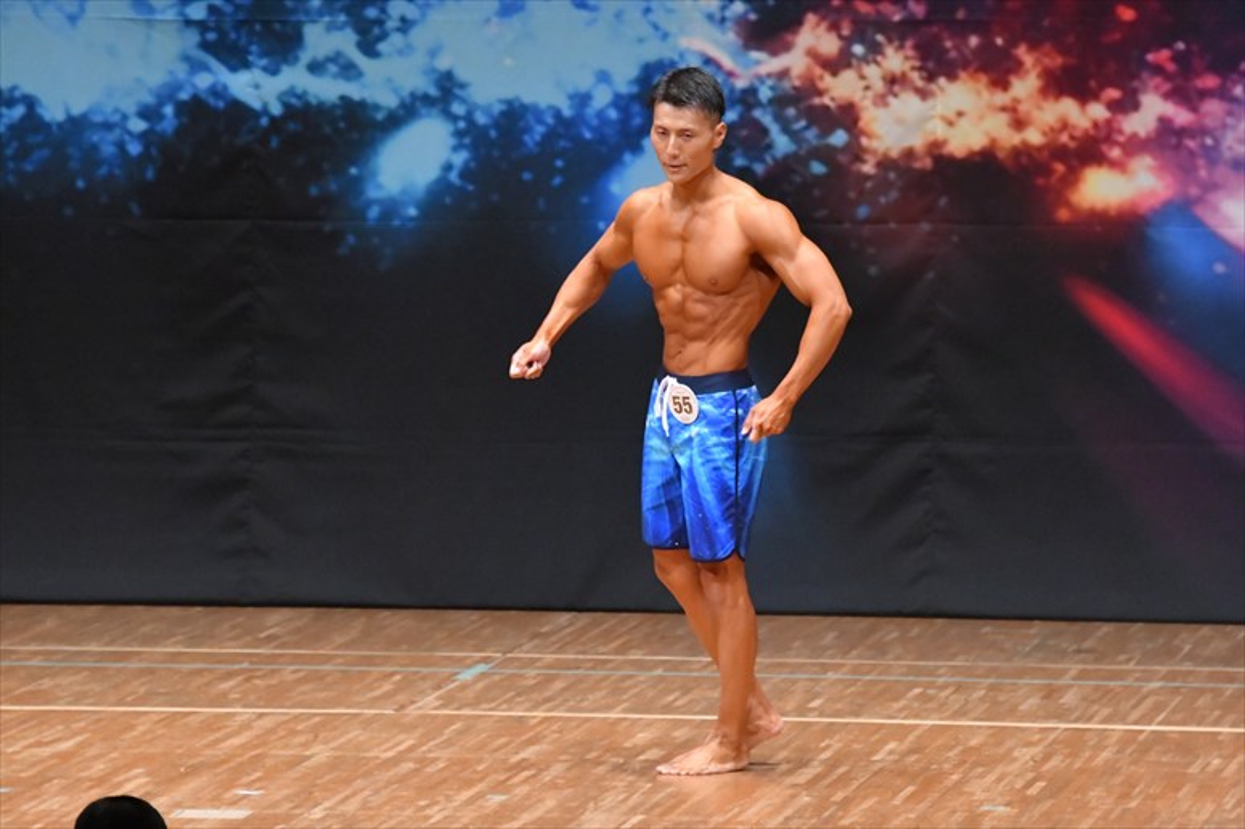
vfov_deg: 4.8
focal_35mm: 285
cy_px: 414
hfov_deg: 7.2
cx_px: 622
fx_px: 9852
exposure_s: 1/400
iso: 8000
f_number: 5.6
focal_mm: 190
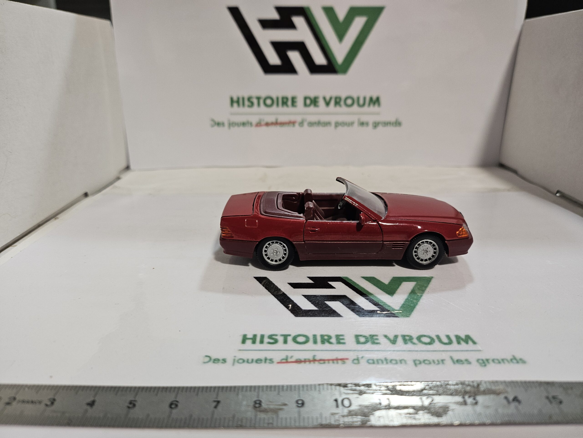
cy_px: 219
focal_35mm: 24
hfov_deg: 71.6
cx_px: 292
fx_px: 404
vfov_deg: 56.8
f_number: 1.8
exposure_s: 1/100
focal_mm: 5
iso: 125
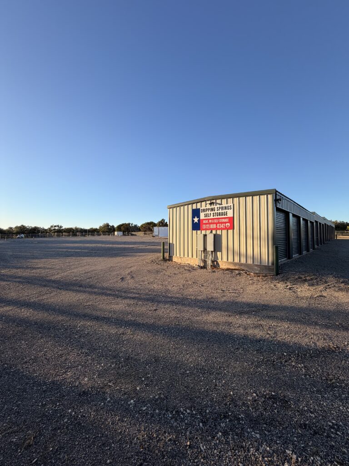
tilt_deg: +1.9
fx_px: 188
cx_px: 174
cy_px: 233
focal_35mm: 14
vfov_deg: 102.1
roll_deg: -0.2
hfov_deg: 85.7
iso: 40
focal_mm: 2.22
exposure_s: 1/709
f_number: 2.2
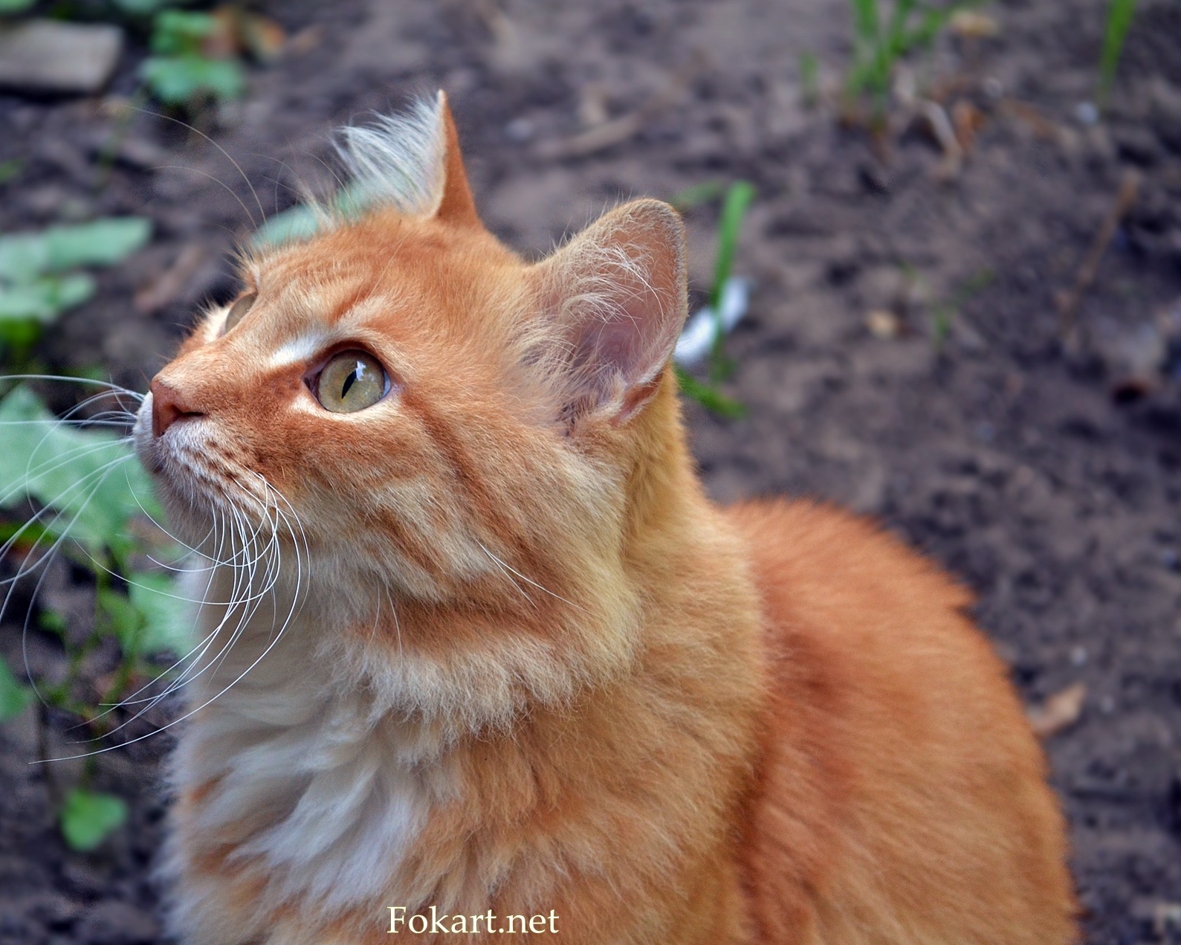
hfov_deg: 20.4
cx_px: 473
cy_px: 472
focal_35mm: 94
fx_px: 3270
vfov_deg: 16.4
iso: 1000
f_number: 5.6
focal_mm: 55
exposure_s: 1/60
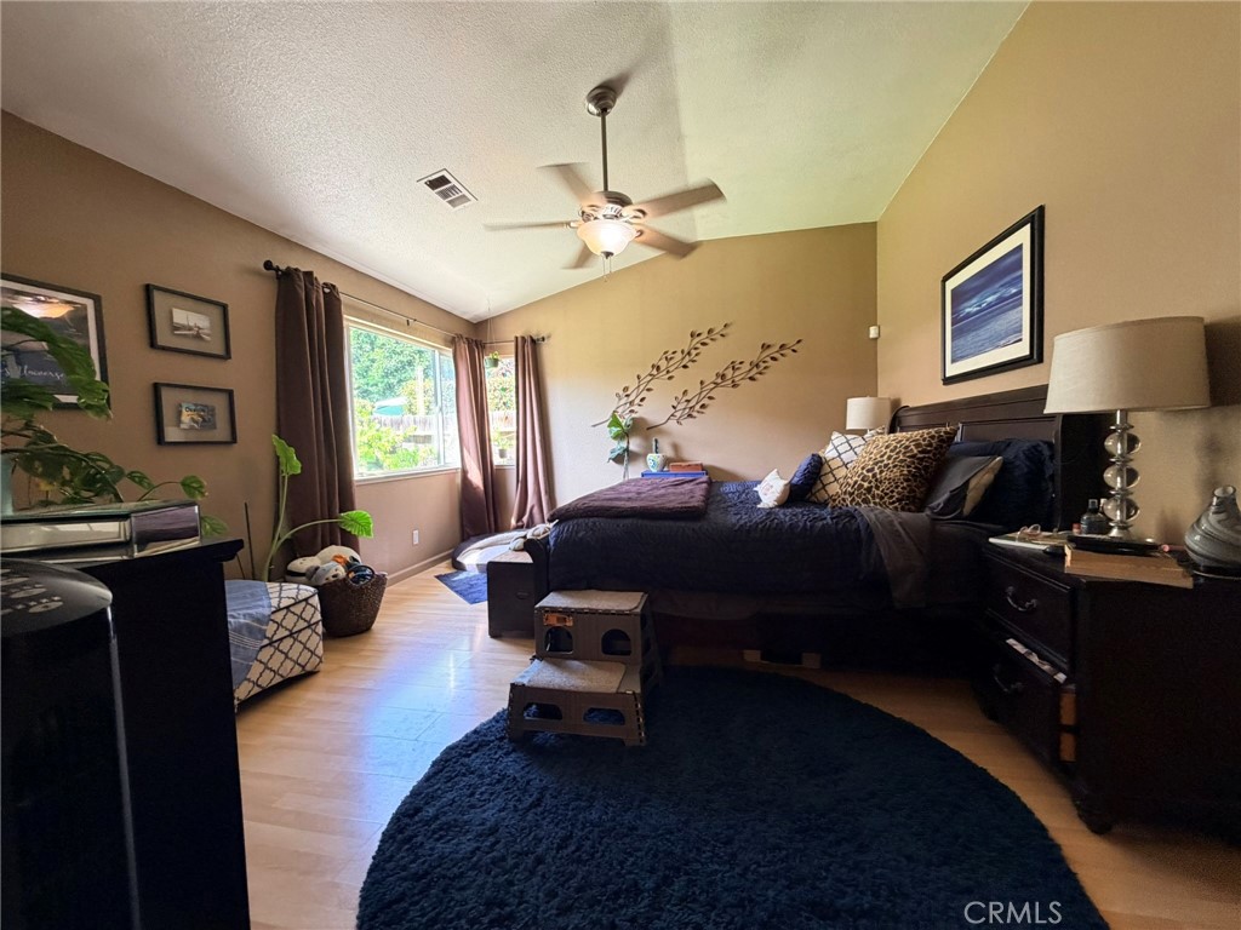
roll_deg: +2.4
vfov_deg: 85.7
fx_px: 502
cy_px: 465
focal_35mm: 14
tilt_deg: -3.6
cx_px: 620
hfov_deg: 102.1
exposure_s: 1/60
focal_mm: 2.22
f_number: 2.2
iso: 250
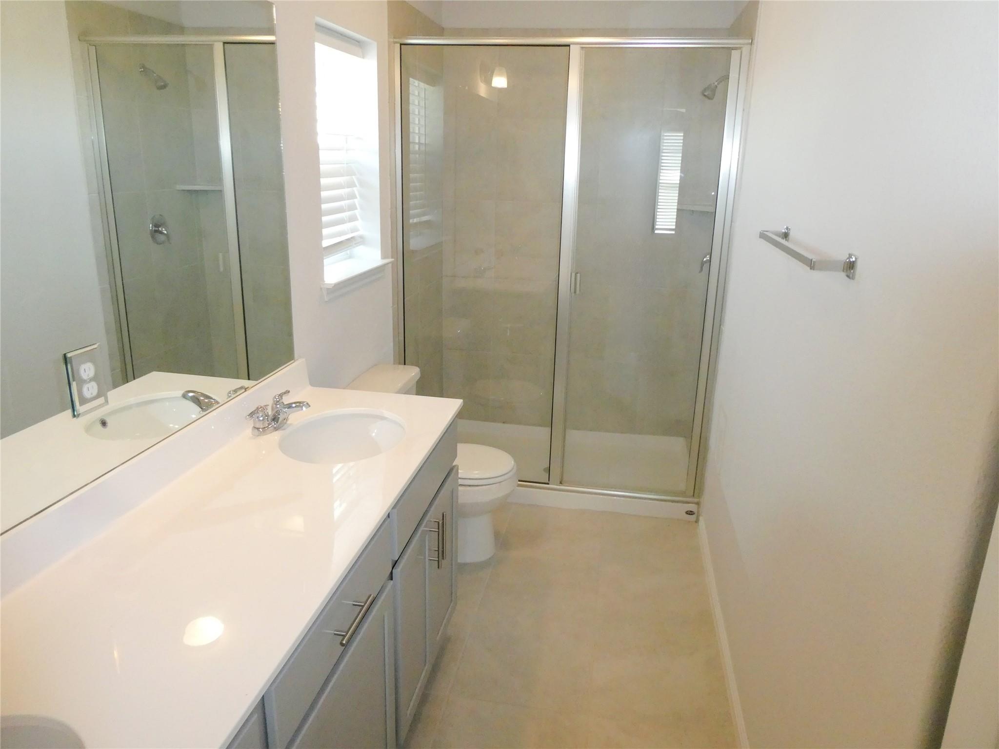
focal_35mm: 24
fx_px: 693
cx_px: 500
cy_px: 374
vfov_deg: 56.8
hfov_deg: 71.6
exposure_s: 1/125
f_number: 3.3
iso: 800
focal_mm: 4.3
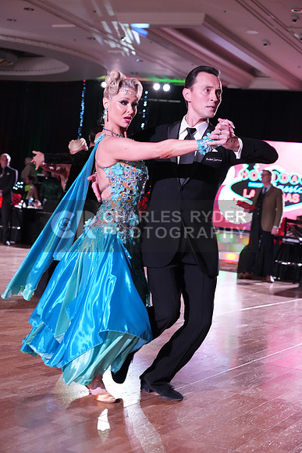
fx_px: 830
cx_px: 151
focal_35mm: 66
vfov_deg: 30.5
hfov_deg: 20.6
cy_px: 226
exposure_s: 1/320
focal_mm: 66
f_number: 5
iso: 5000
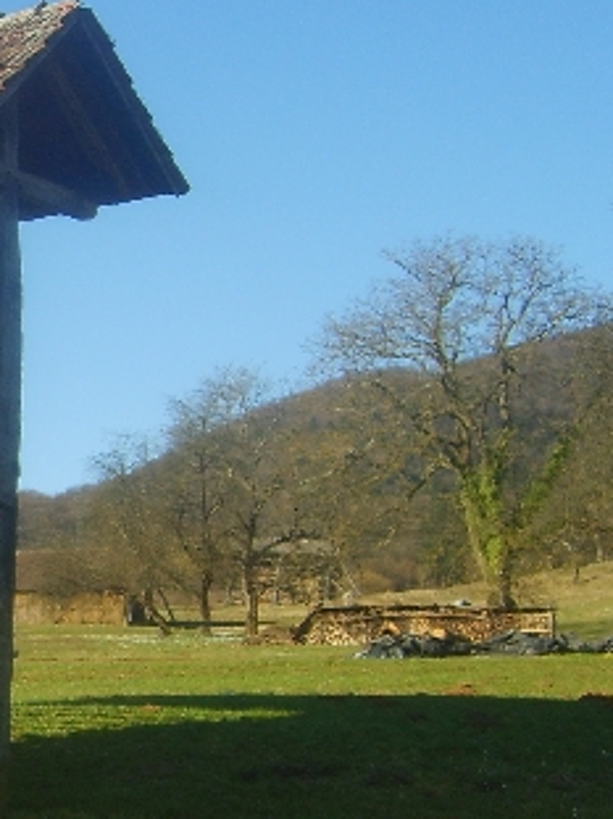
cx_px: -268
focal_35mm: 90
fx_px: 2126
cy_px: 490
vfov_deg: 21.8
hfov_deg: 15.3
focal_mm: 5.8
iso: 50
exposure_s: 1/500
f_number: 2.8
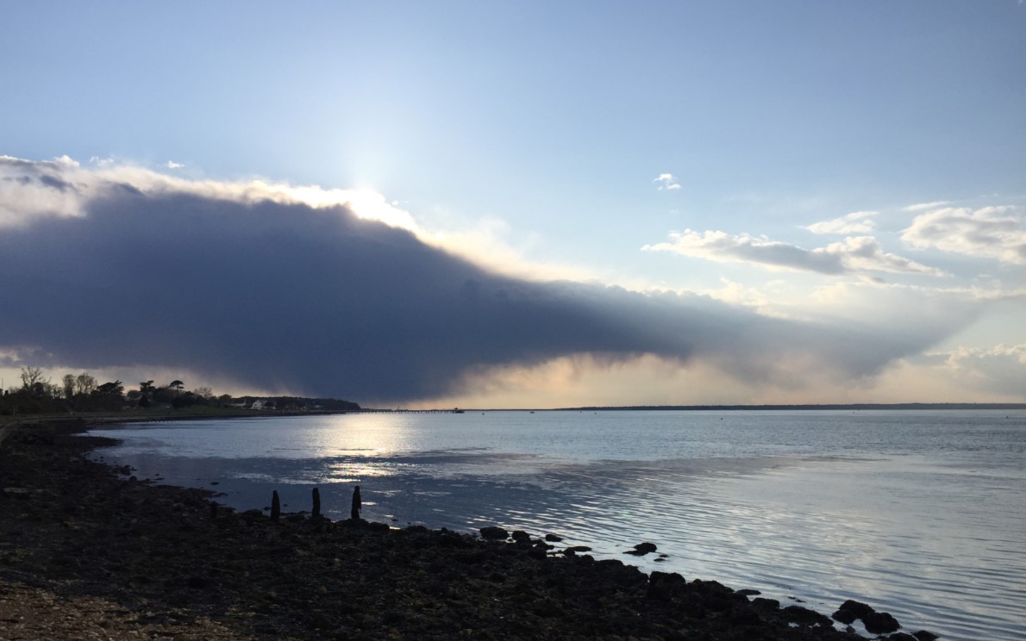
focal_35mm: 31
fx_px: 867
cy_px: 381
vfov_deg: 40.4
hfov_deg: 61.2
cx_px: 510
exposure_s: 1/3968
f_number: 2.2
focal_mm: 4.15
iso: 32
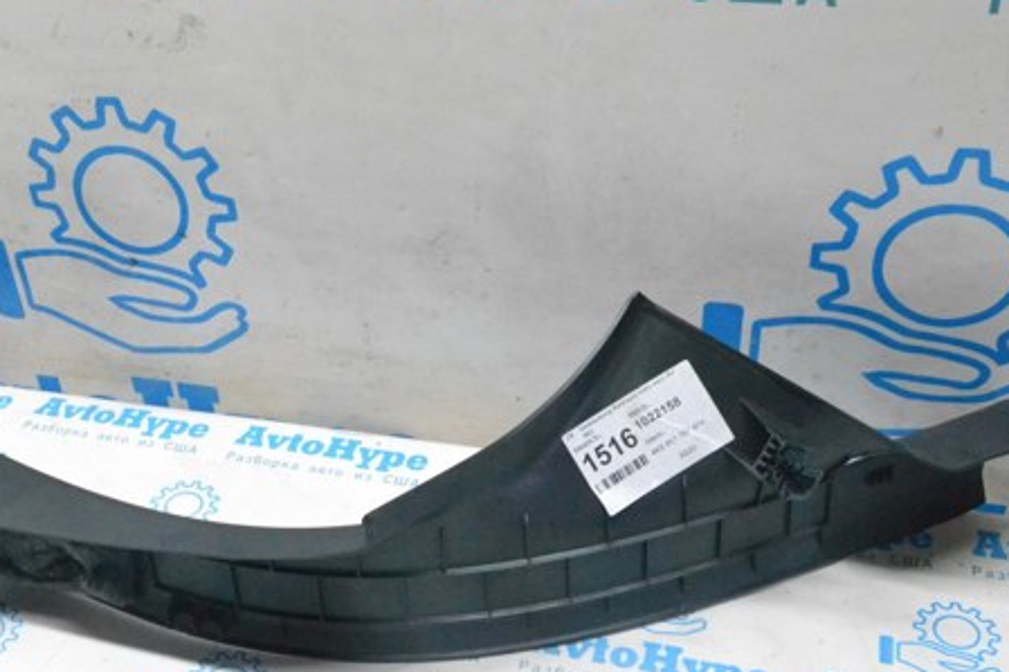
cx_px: 373
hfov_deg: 41.6
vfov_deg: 28.6
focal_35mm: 47
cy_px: 389
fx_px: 1317
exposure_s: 1/125
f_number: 10
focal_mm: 22
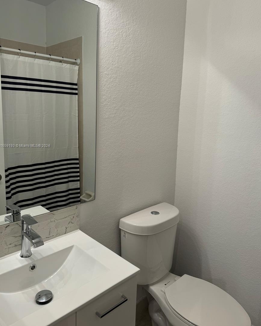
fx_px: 251
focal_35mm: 26
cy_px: 146
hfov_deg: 54.9
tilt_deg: -8.9
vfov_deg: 65.9
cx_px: 131
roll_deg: -1.1
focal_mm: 6.76
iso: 80
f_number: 1.78
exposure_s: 1/120
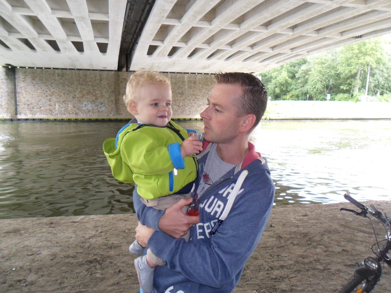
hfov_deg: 65.3
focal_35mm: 27
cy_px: 146
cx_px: 196
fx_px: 305
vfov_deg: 51.4
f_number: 3.5
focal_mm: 4.9
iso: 160
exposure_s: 1/45
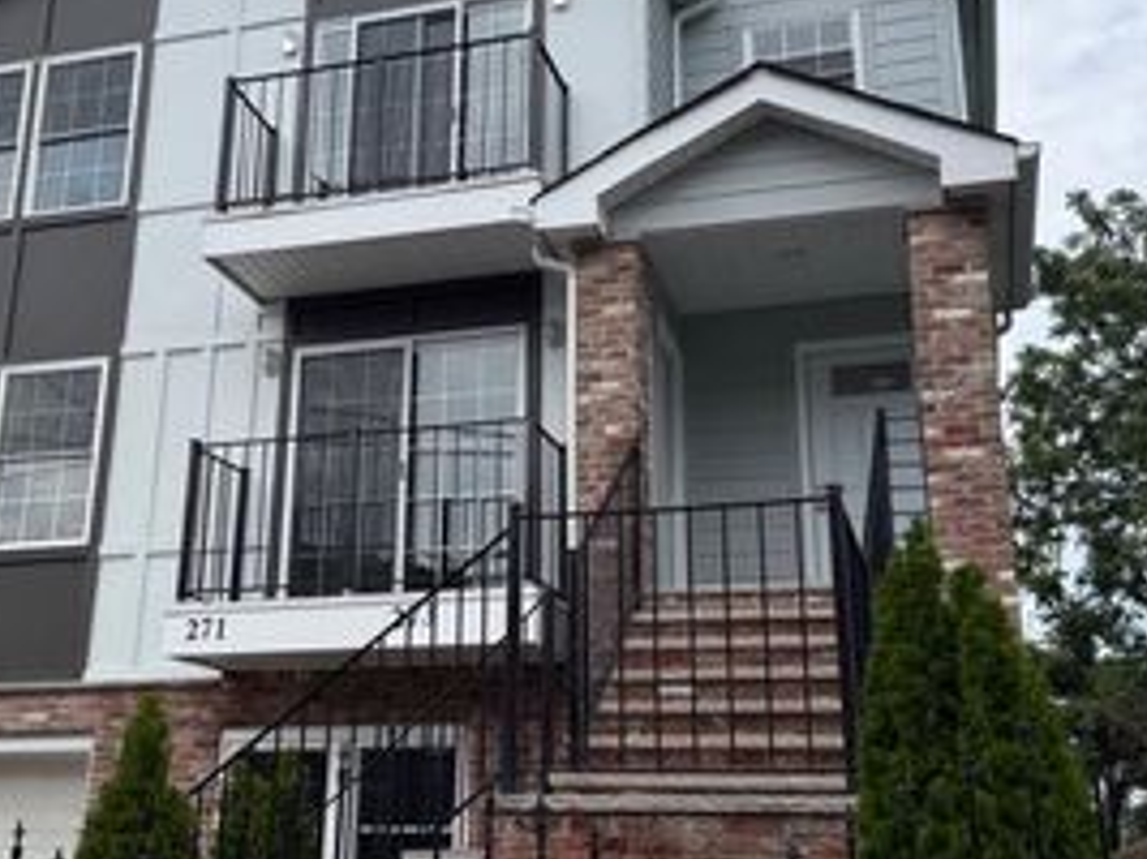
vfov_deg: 32.1
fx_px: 1490
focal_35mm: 45
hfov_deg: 41.9
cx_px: 455
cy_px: 363
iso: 80
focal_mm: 6.76
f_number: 1.78
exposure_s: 1/3584
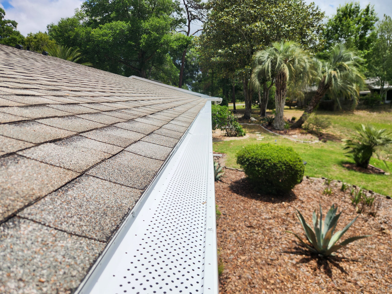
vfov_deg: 58.9
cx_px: 196
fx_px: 260
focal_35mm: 23
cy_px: 147
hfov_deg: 73.9
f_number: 1.8
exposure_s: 1/3075
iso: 20
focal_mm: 5.4
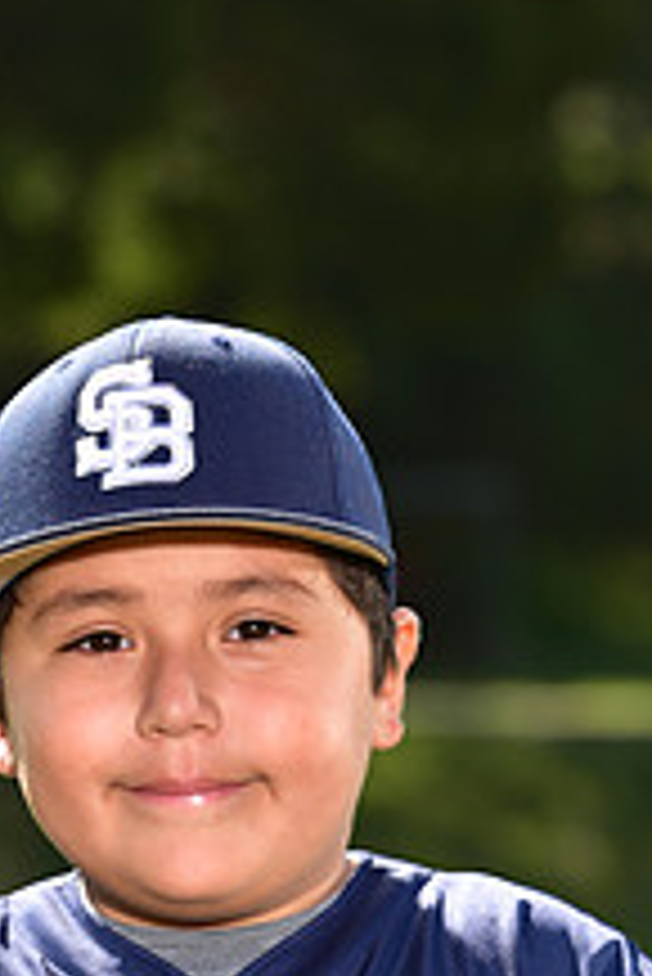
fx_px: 9764
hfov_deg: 3.8
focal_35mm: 360
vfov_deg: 5.7
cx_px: 200
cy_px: 1201
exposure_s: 1/250
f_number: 5.6
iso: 100
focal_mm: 135
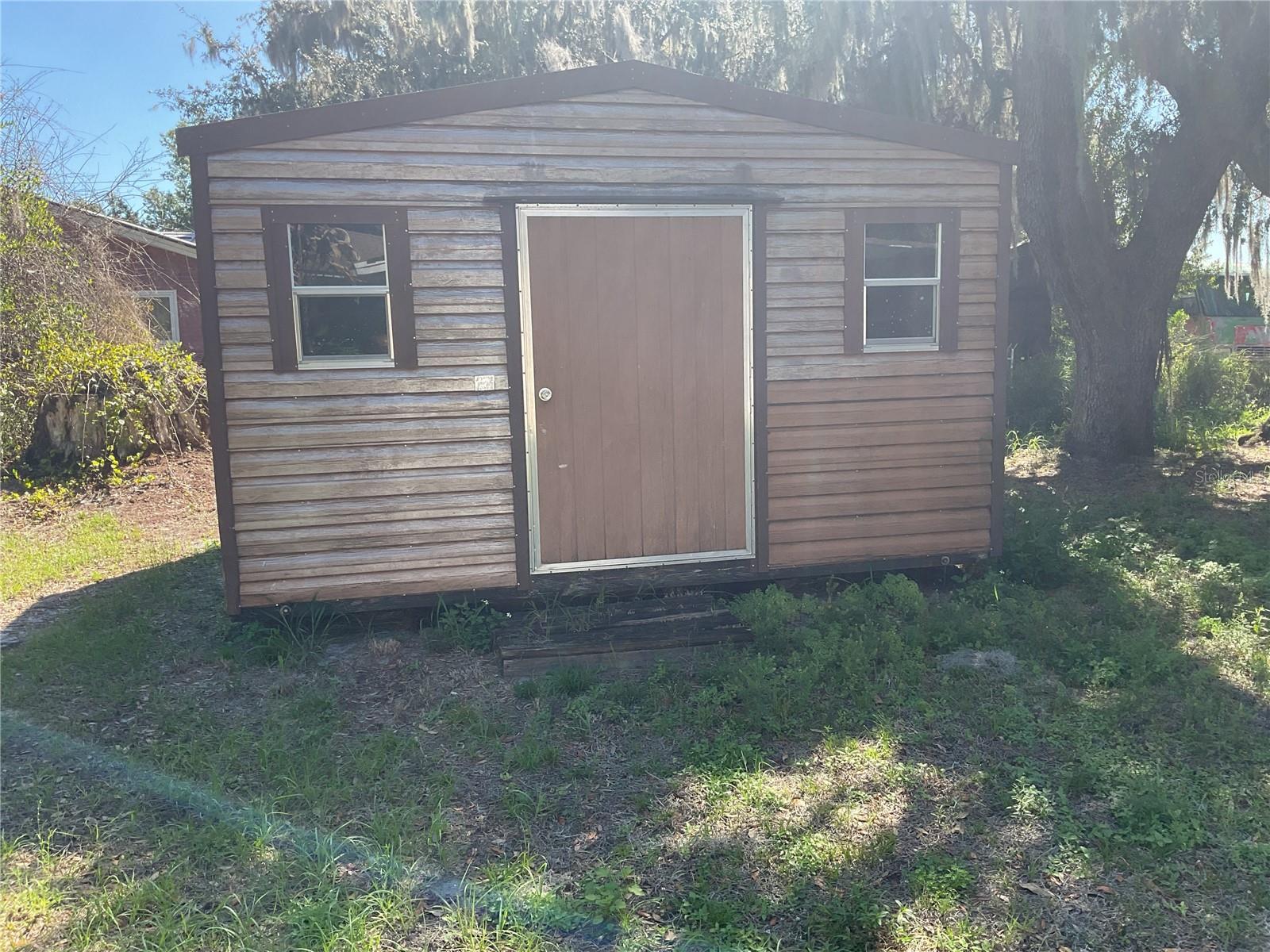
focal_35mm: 29
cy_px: 476
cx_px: 635
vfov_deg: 48.2
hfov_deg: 61.7
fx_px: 1064
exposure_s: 1/425
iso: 16
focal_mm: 3
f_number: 1.8
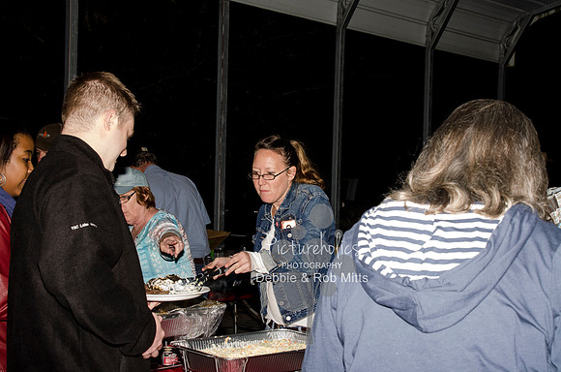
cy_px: 186
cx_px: 280
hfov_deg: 37.9
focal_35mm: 52
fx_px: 816
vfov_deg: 25.6
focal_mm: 35
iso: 1000
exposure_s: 1/250
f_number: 8
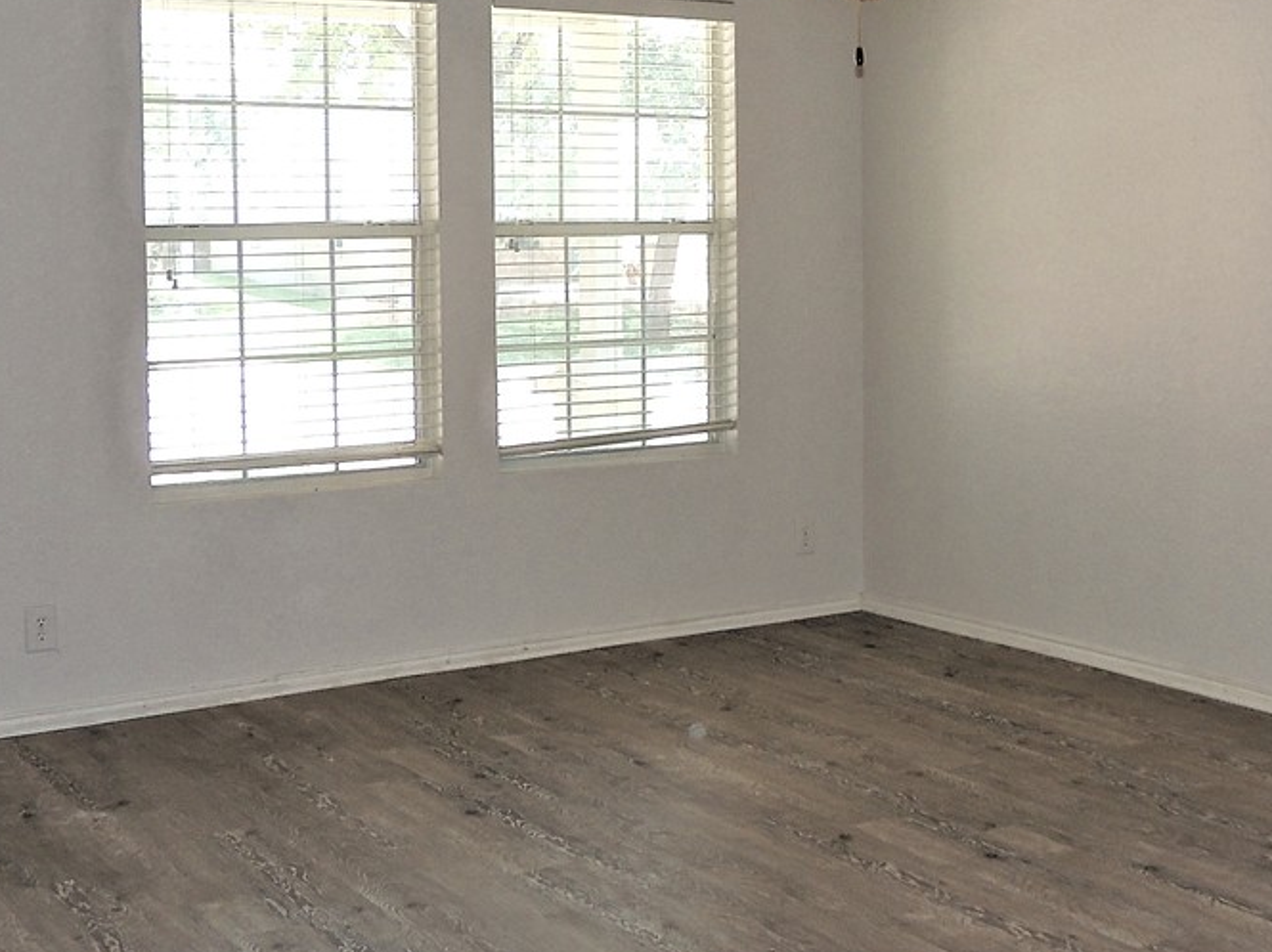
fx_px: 1910
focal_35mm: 52
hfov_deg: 36.6
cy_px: 331
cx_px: 801
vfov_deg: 27.9
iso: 100
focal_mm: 4.3
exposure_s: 1/40
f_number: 3
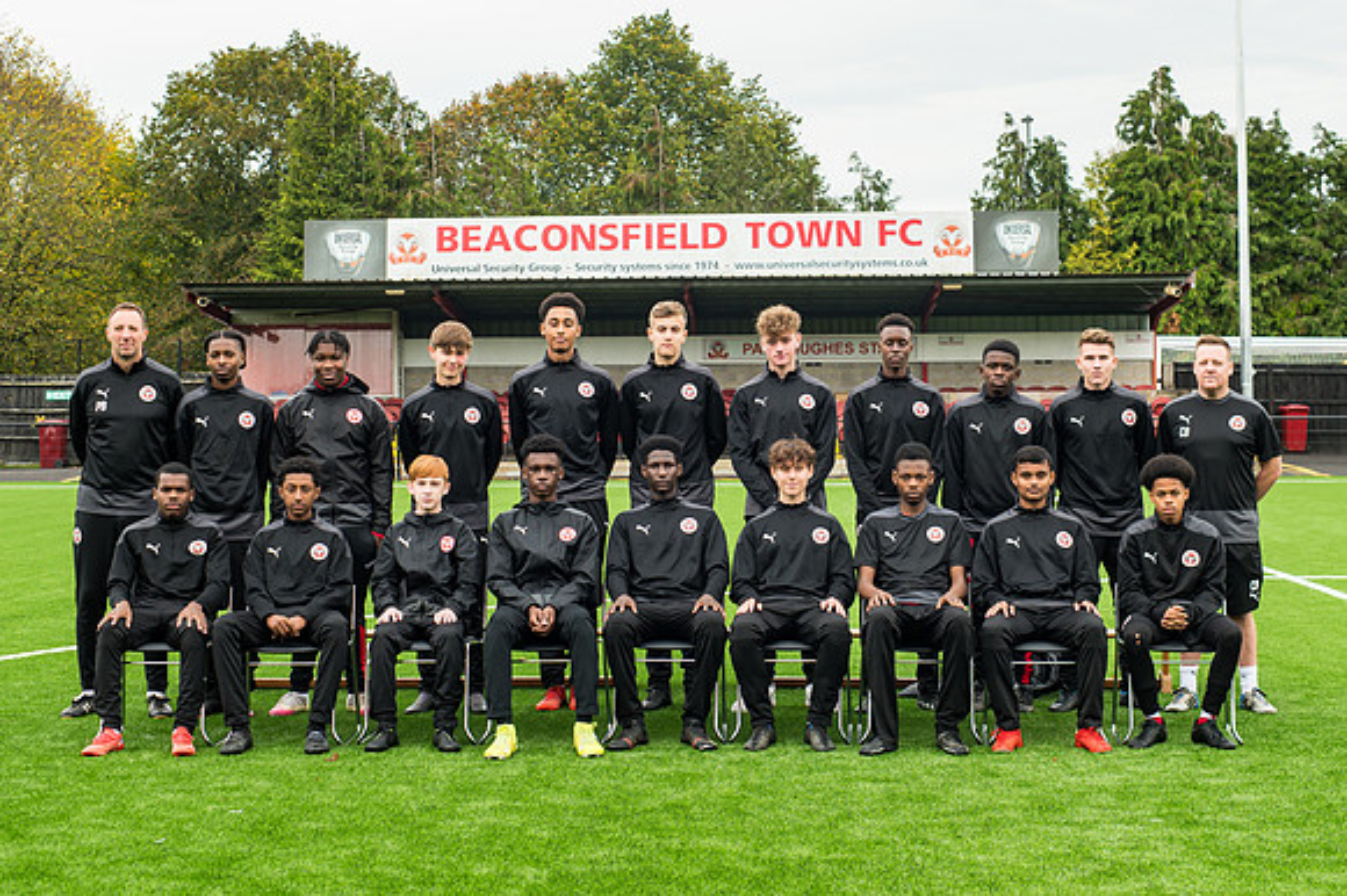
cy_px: 345
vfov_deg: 21.6
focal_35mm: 63
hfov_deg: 32.1
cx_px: 754
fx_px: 2340
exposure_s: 1/125
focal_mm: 50
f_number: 7.1
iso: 200
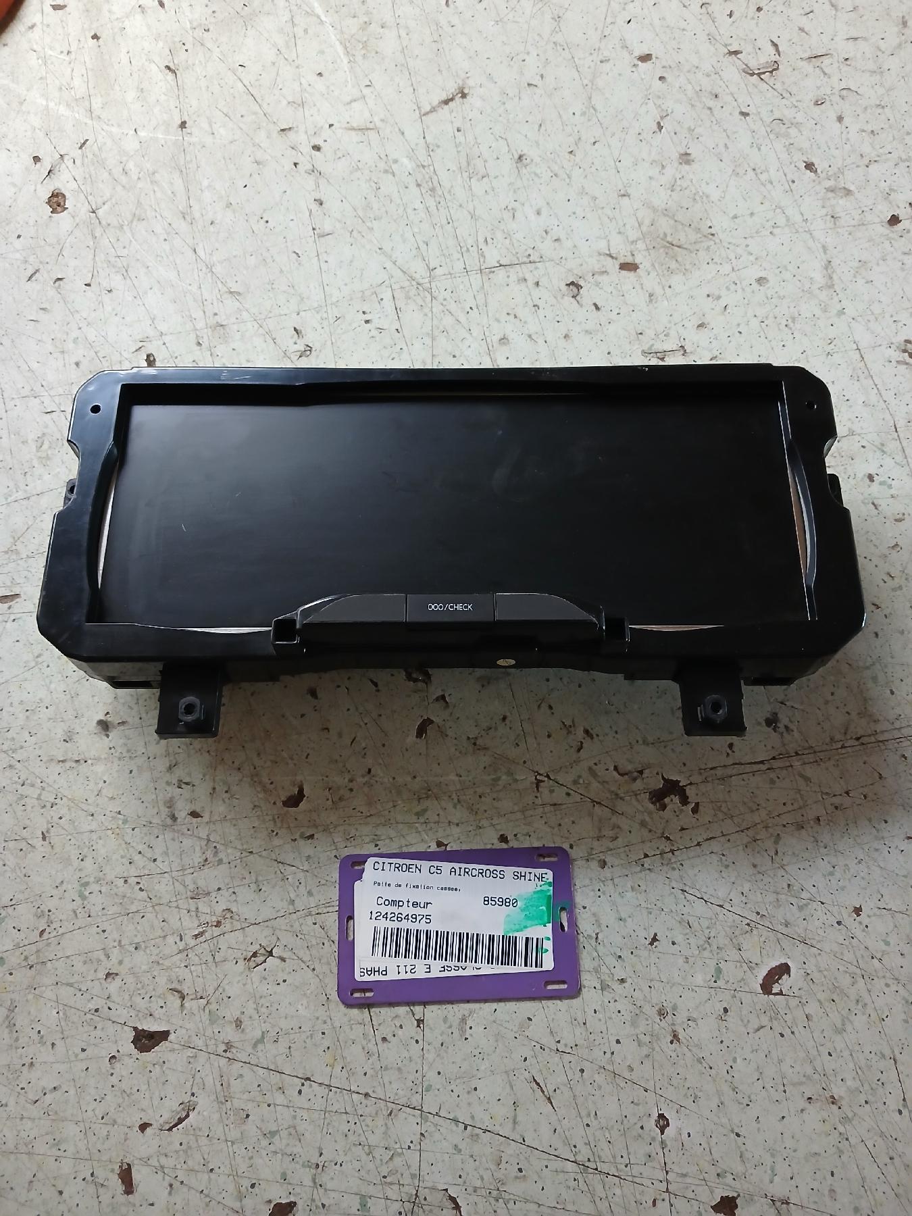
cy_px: 608
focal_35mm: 27
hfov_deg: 51.4
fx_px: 948
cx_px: 456
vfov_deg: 65.3
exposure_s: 1/33.3
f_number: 1.8
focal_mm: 3.98
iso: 250
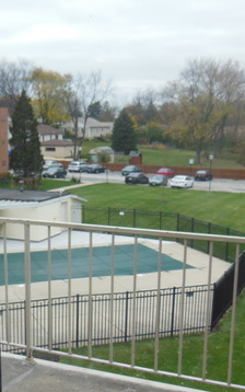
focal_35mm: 55
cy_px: 244
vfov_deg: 36.7
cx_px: 46
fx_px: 587
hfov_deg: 23.2
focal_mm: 5.2
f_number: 3.7
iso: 125
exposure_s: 1/250
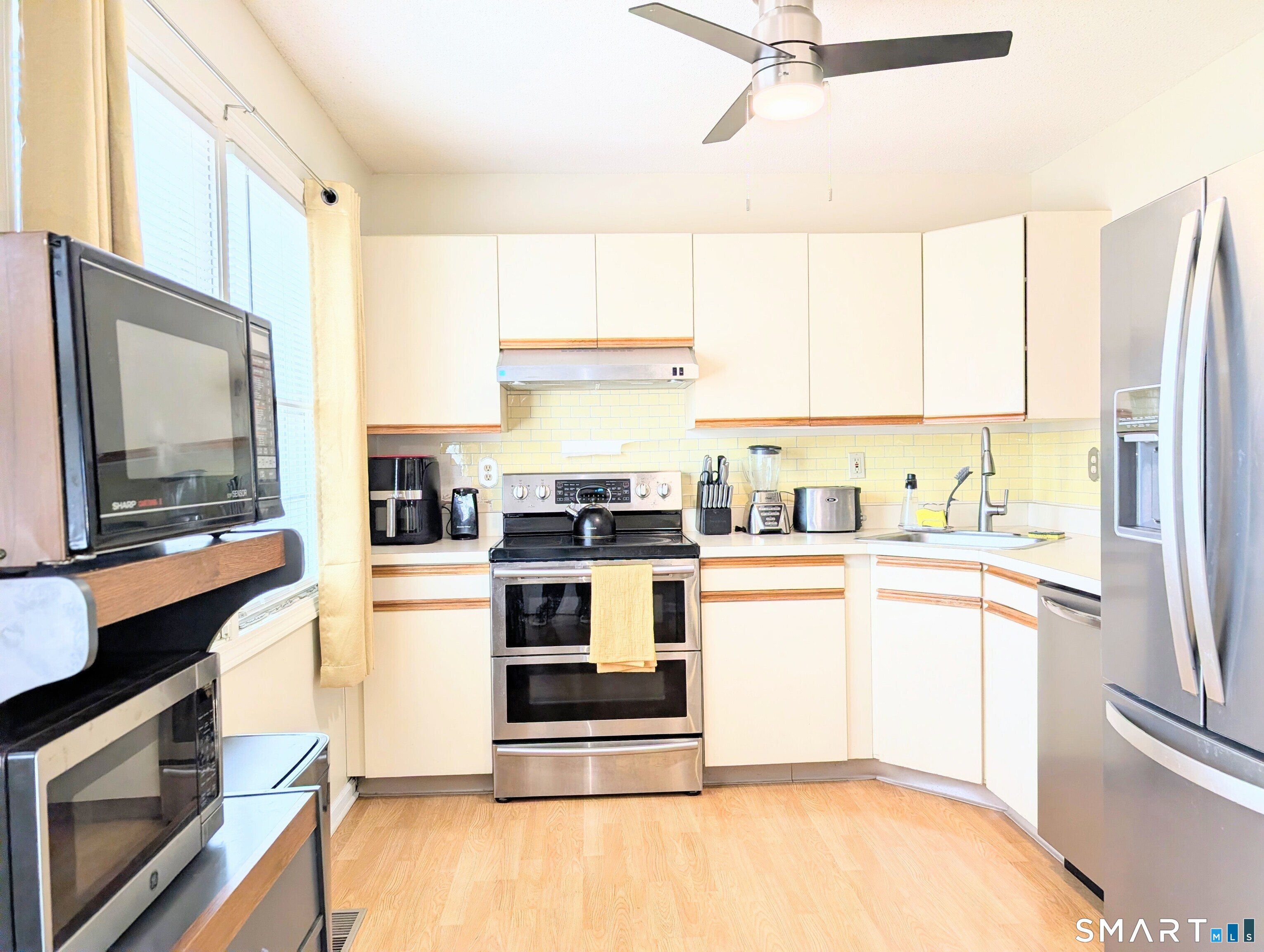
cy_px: 476
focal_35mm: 24
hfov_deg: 71.5
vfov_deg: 56.9
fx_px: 878
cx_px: 632
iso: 22
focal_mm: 6.9
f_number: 1.68
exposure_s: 1/496
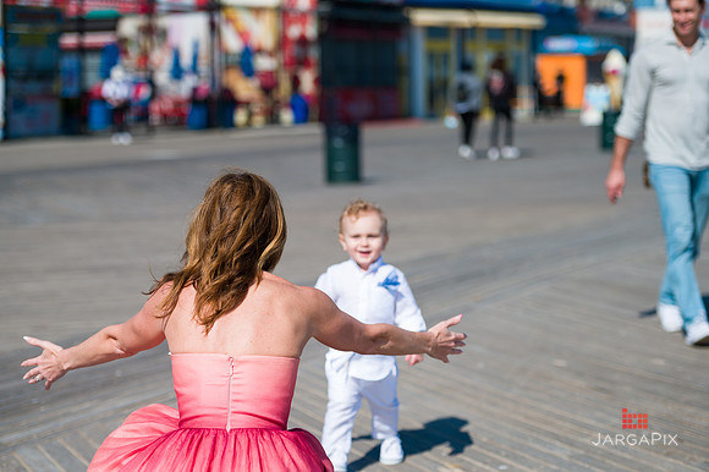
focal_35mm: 92
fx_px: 1811
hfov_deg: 22.2
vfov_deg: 14.8
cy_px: 236
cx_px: 354
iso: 200
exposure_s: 1/6400
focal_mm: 92
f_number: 3.2
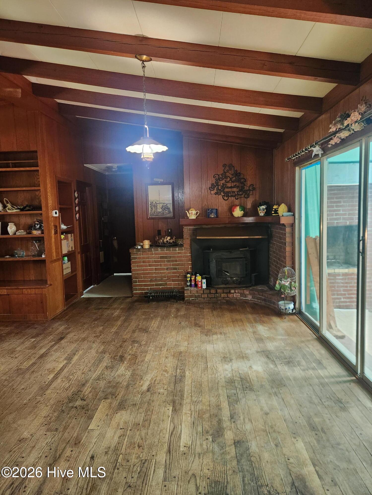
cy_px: 248
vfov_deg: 73.9
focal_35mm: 23
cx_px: 186
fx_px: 330
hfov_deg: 58.9
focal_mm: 5.4
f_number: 1.8
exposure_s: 1/120
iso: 800
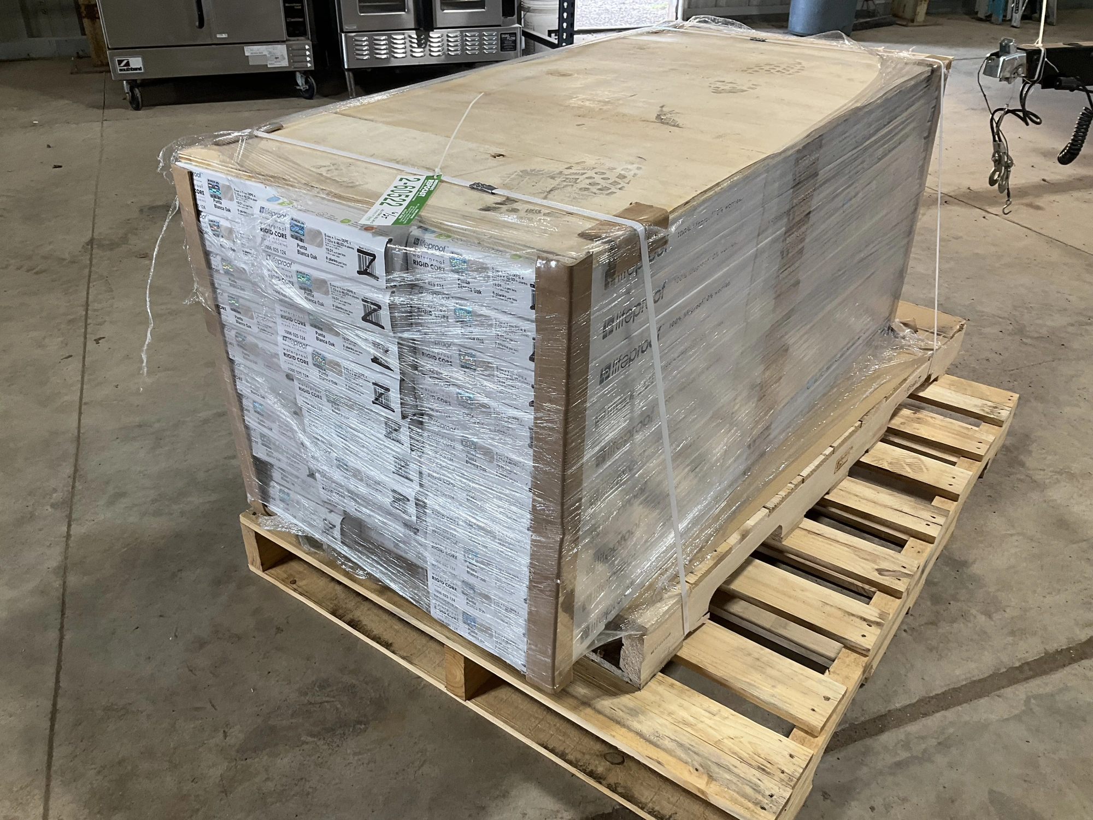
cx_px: 546
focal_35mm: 29
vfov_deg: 48.2
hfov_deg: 61.7
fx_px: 916
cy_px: 410
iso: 50
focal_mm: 3
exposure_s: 1/60
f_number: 1.8
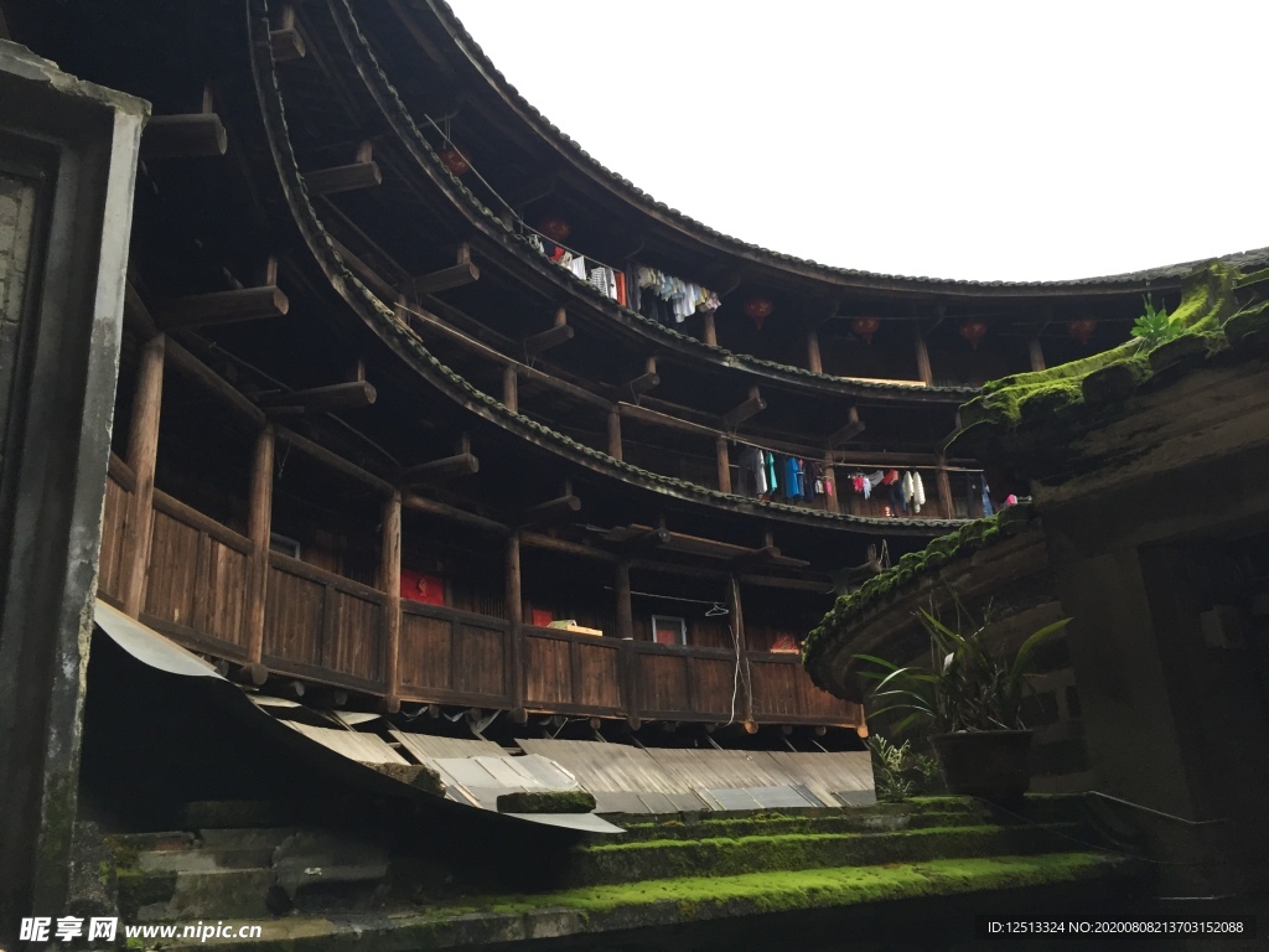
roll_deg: +2.7
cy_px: 476
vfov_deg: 48.2
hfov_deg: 61.7
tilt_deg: +20.1
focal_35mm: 29
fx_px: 1063
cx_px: 634
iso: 50
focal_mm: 4.15
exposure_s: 1/33
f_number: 2.2
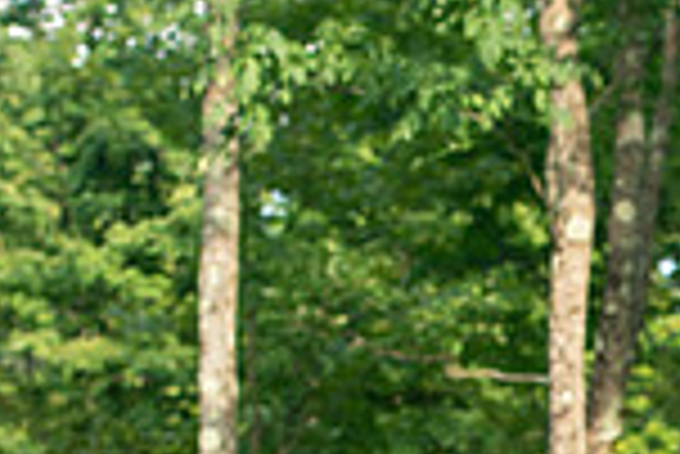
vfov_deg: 5.1
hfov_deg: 7.6
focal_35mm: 269
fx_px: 5086
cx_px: 914
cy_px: 823
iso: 400
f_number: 4.5
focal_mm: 70
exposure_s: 1/250
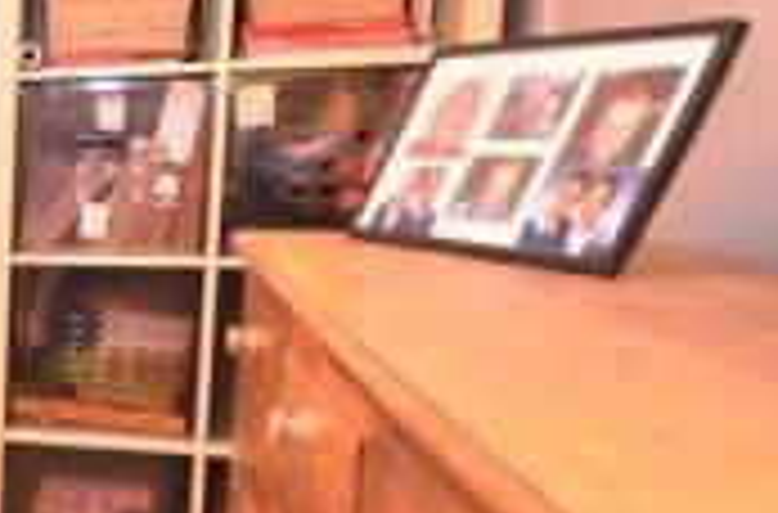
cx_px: -535
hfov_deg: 23.4
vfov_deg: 23.5
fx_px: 1227
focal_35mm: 57
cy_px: 315
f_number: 4
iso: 3200
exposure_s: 1/20
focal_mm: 10
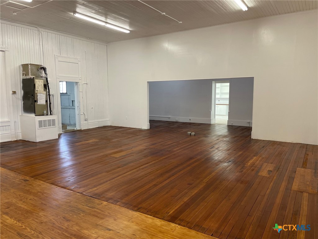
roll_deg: +0.6
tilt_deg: -6.7
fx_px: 239
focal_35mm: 26
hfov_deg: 67.3
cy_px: 120
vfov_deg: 53.1
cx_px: 159
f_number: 1.6
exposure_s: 1/60
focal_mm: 4.2
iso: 64
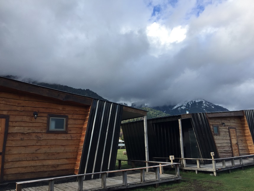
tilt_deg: +13.6
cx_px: 127
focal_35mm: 29
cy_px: 96
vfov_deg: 48.2
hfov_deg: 61.7
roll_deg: +1.8
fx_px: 213
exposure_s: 1/879
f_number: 2.2
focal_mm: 4.15
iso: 32
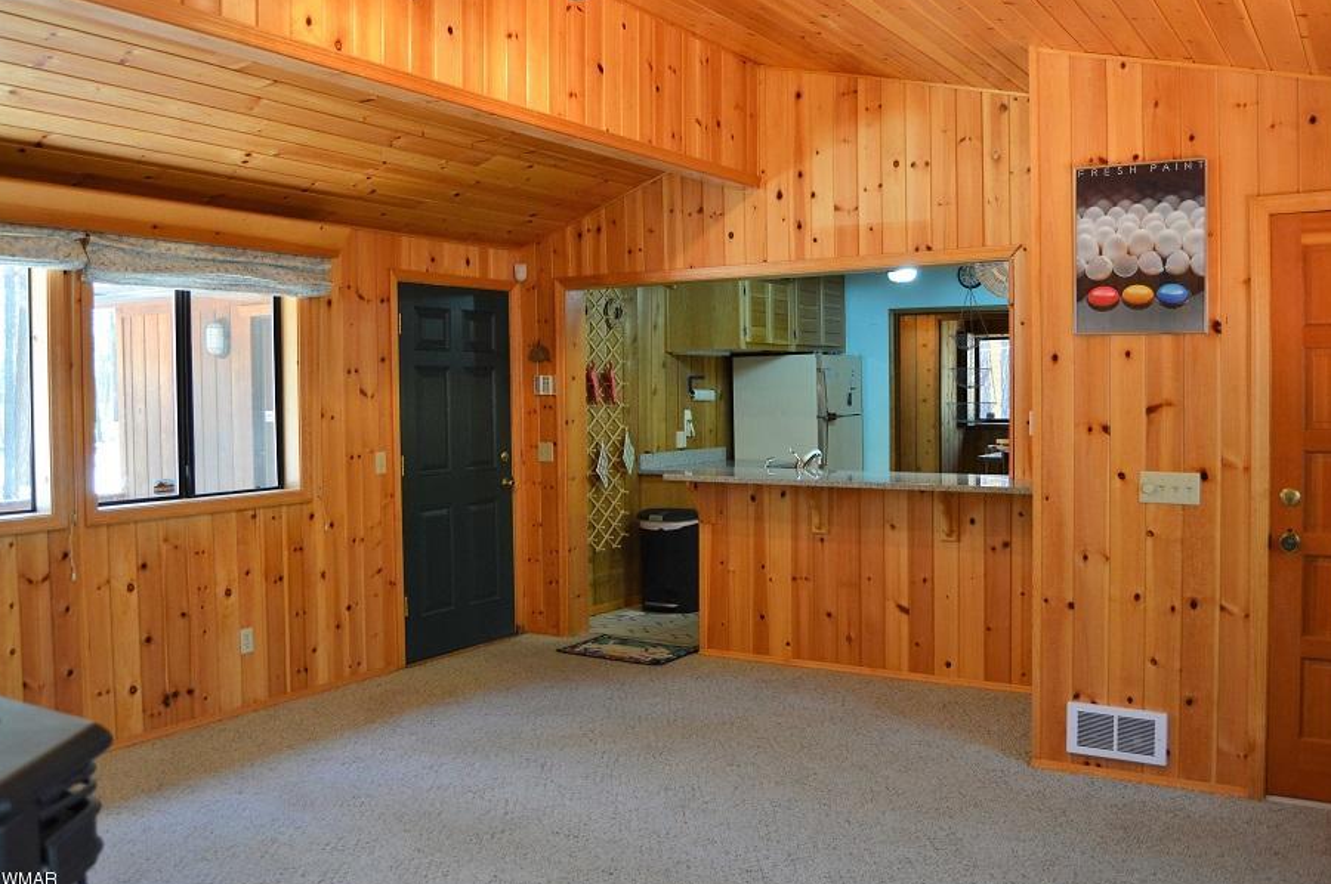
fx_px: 1108
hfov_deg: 62.0
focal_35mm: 30
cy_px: 426
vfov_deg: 43.5
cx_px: 668
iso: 500
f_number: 3.5
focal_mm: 18
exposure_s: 1/60
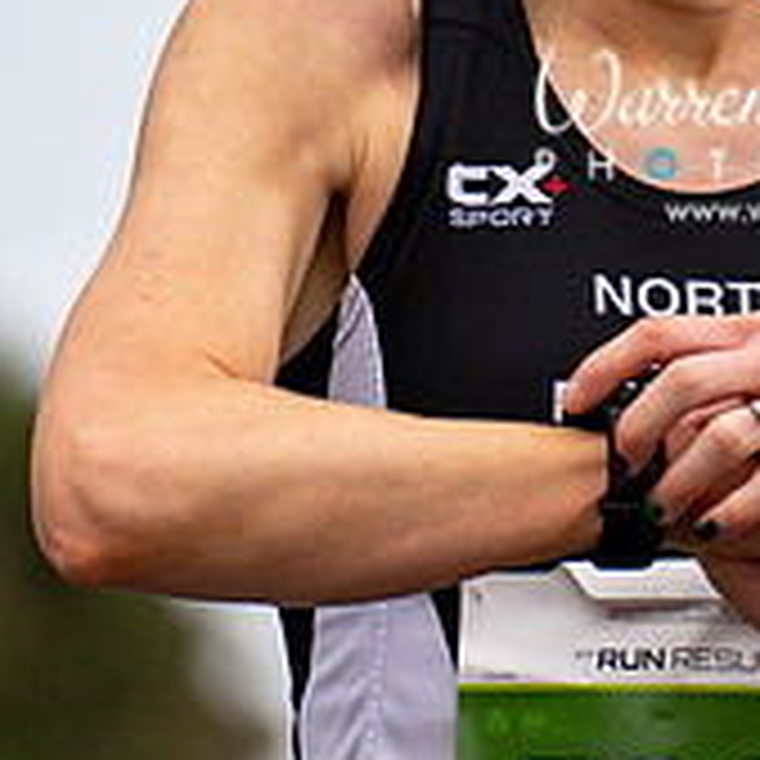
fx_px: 17412
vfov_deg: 2.5
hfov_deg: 2.5
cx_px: 827
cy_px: 22
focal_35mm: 701
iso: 320
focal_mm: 160
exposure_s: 1/1600
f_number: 2.8
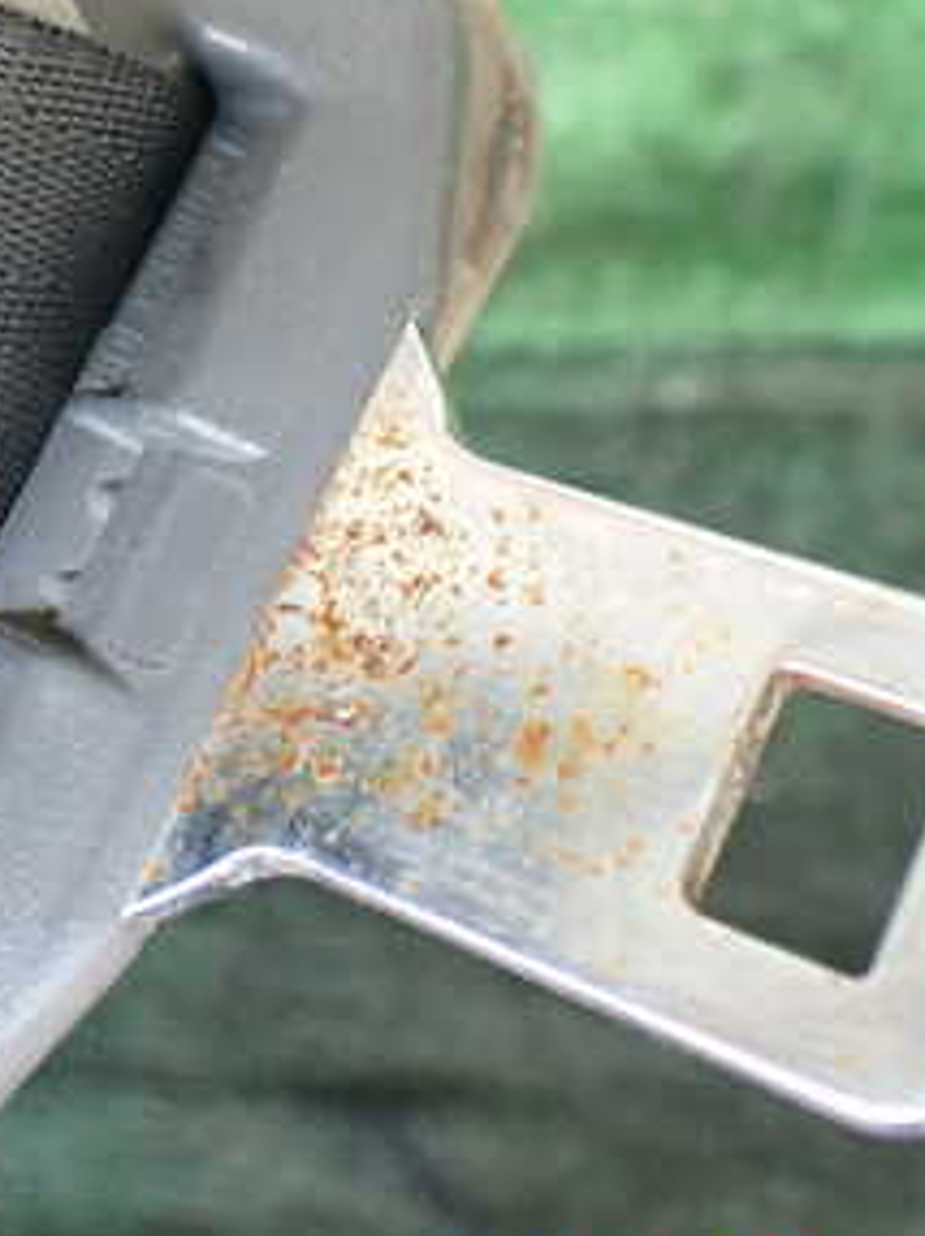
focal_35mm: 63
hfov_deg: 22.8
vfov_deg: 30.4
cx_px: 125
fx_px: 2248
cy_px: 367
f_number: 2.3
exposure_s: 1/125
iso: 320
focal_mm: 5.4
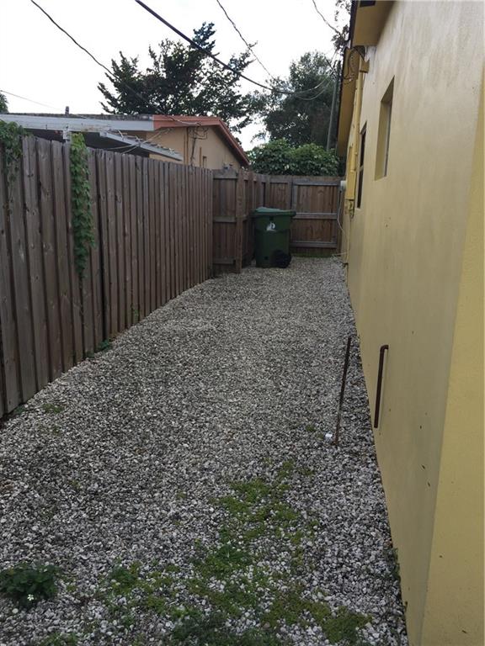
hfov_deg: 48.2
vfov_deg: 61.7
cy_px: 323
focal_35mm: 29
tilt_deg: -10.5
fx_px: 542
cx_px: 242
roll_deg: -1.8
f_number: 2.2
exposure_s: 1/534
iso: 32
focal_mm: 4.15
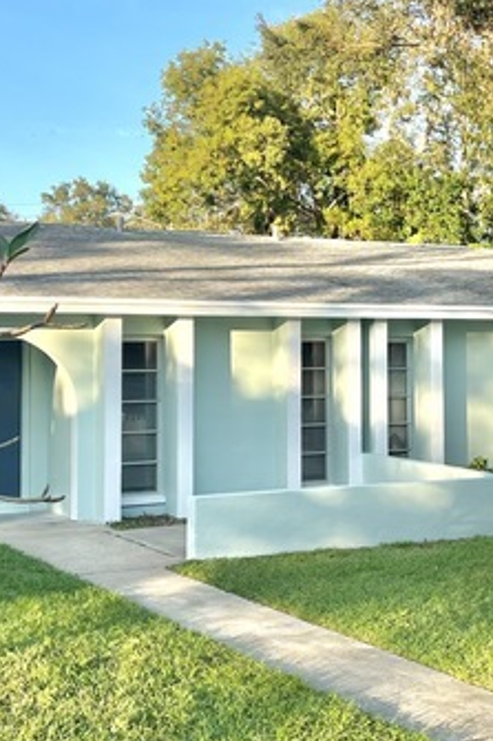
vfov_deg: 33.4
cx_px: 337
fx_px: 1234
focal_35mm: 60
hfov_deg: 22.5
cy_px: 319
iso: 50
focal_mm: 5.7
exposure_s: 1/1224
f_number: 1.5
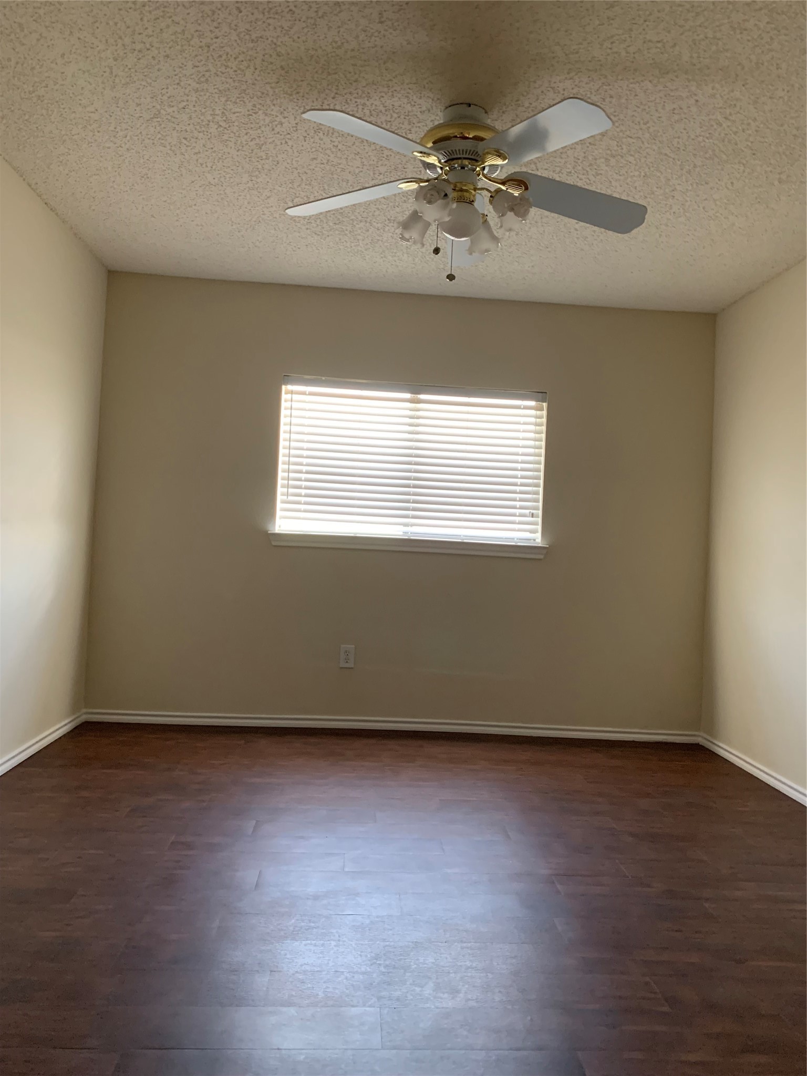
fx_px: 808
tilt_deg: +3.4
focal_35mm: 26
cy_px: 538
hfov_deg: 53.1
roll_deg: -3.3
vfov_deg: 67.3
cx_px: 404
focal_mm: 4.25
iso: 400
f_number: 1.8
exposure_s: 1/46
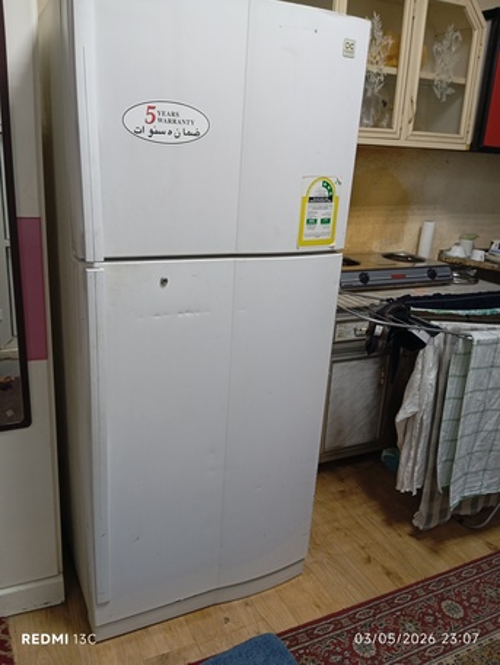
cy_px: 332
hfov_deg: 49.8
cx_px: 250
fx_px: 538
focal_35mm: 28
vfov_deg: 63.4
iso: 433
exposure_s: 1/60
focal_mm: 4.22
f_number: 1.8
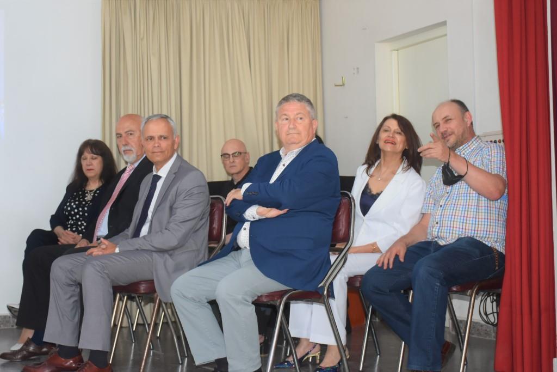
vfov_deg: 25.8
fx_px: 812
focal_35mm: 52
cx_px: 278
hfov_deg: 37.8
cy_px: 186
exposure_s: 1/60
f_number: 5
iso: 800
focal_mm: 35
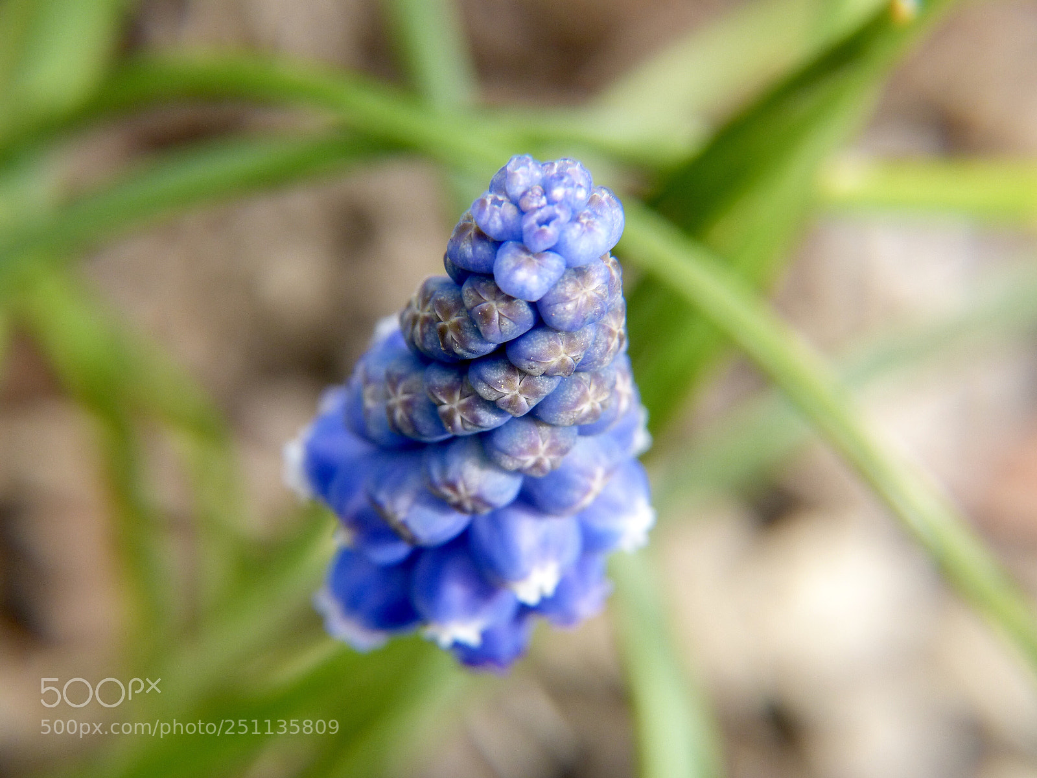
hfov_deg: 25.3
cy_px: 389
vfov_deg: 19.1
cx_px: 518
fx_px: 2307
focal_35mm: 77
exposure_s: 1/125
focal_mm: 13.8
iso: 100
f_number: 4
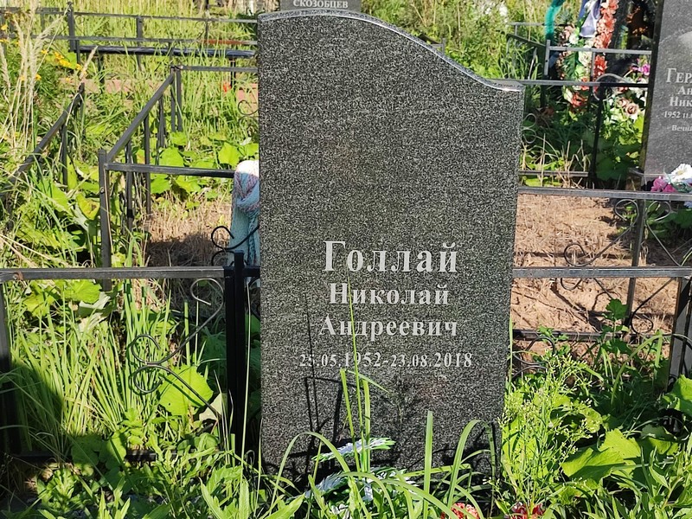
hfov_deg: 69.4
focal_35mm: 25
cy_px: 260
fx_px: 500
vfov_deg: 54.9
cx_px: 346
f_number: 1.9
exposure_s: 1/506
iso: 50
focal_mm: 6.04
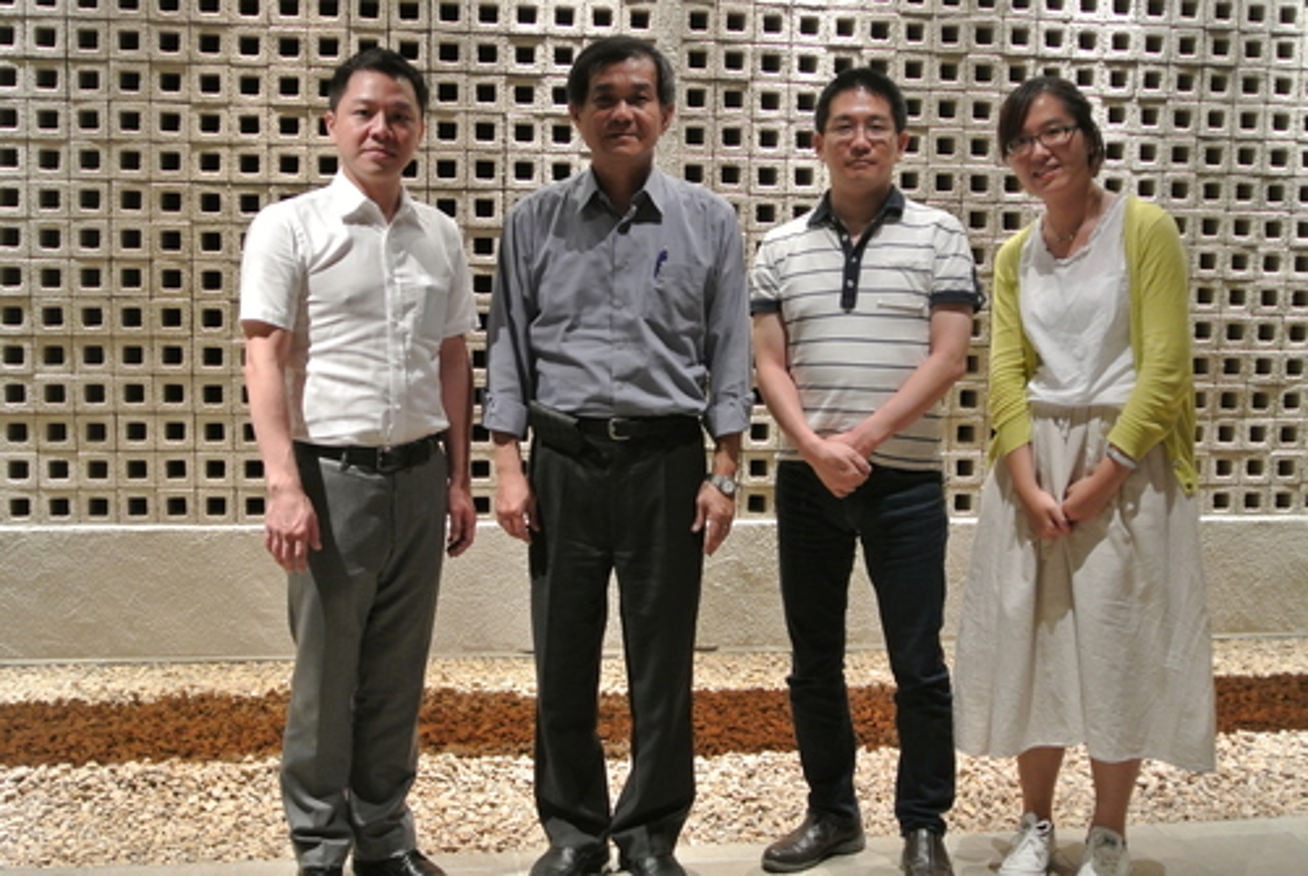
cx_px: 654
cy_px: 438
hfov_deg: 48.4
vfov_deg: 33.5
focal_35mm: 40
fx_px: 1455
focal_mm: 15.1
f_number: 4.2
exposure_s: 1/20
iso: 800
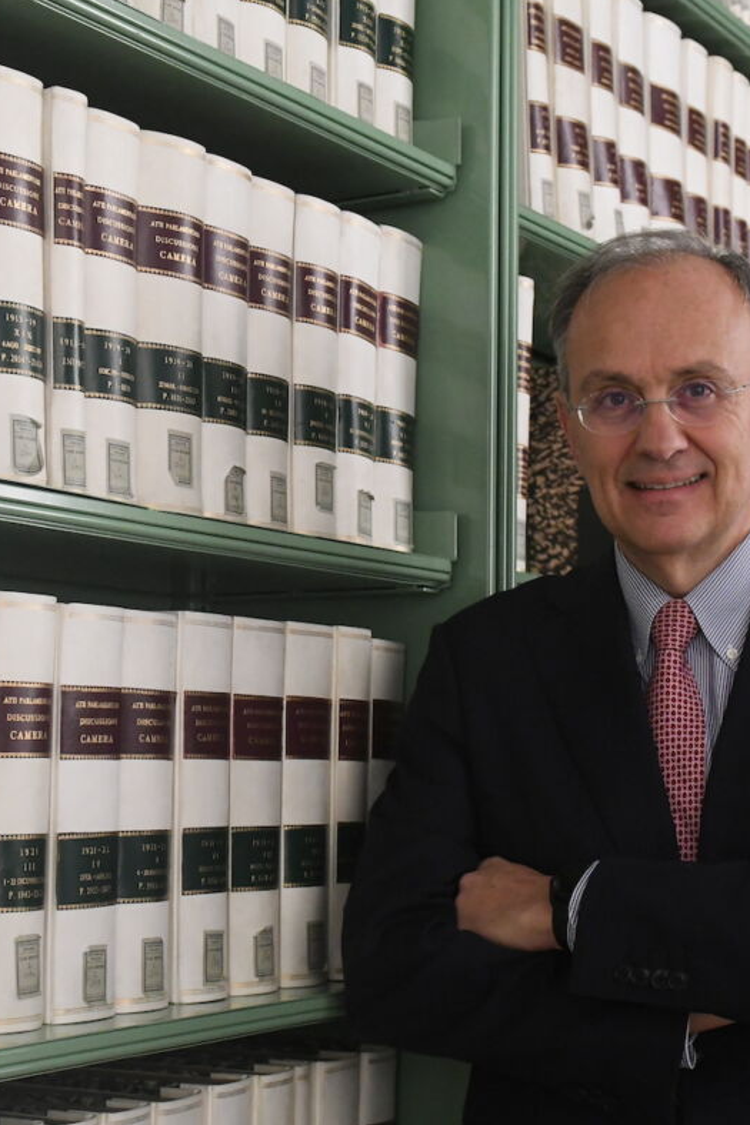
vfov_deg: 31.4
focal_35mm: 64
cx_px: 384
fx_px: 2001
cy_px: 557
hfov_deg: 21.2
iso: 4000
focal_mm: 28
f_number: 5.6
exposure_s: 1/200
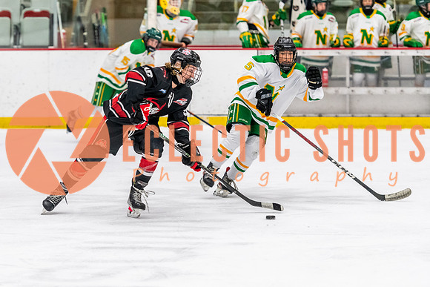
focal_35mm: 186
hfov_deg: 11.0
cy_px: 151
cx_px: 140
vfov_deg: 7.4
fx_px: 2222
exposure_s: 1/640
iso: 4000
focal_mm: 135
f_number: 2.8
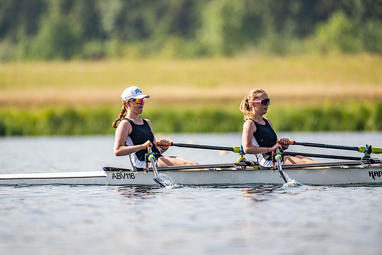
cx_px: 191
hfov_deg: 3.4
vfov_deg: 2.3
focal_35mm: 600
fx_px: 6368
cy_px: 128
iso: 180
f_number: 4
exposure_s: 1/2500
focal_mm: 600
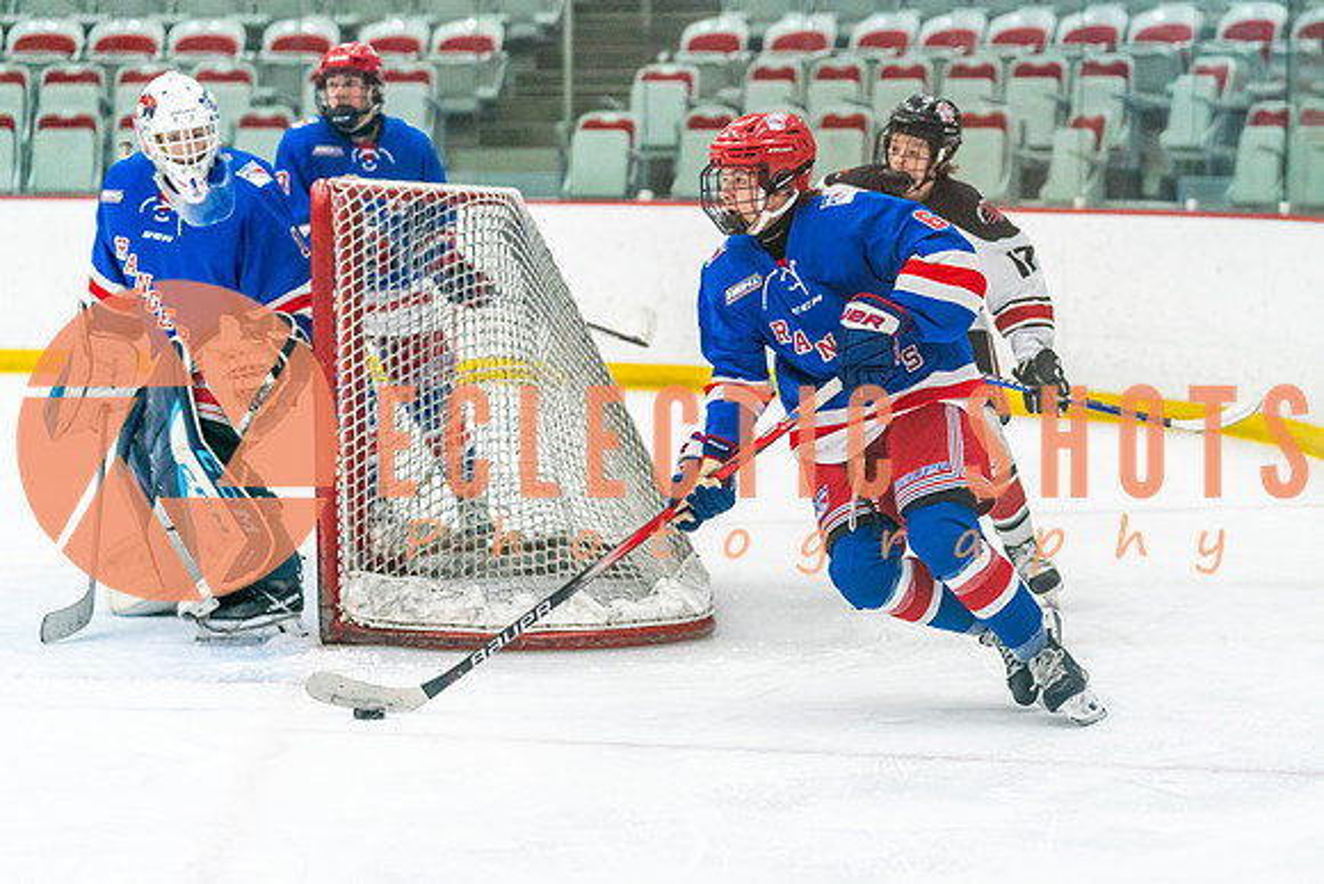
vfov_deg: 11.2
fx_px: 4504
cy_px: 442
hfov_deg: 16.7
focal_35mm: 122
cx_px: 811
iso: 3200
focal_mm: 100
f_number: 2.8
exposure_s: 1/1000
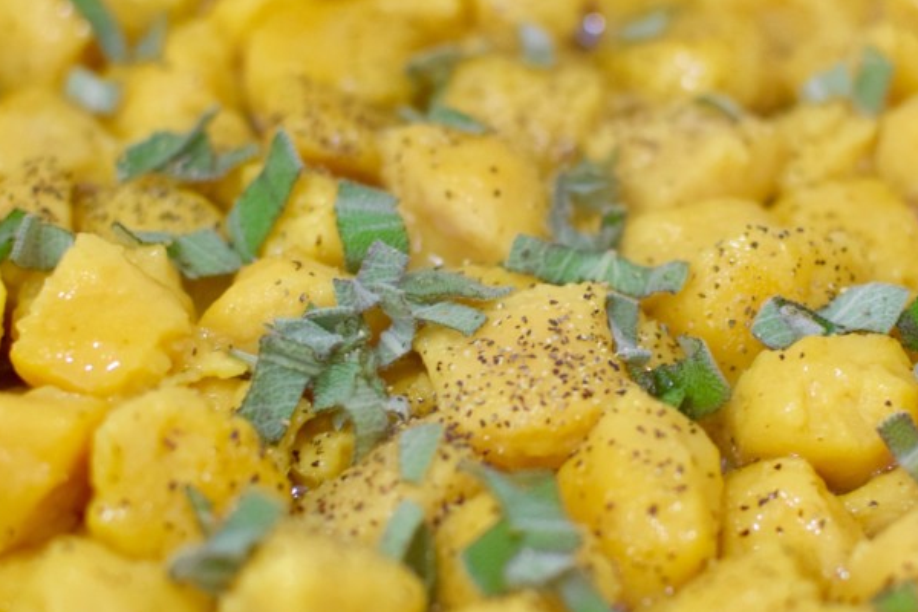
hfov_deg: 19.4
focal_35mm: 105
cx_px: 595
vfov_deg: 13.0
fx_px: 2677
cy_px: 291
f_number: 2.8
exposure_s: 1/80
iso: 500
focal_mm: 35
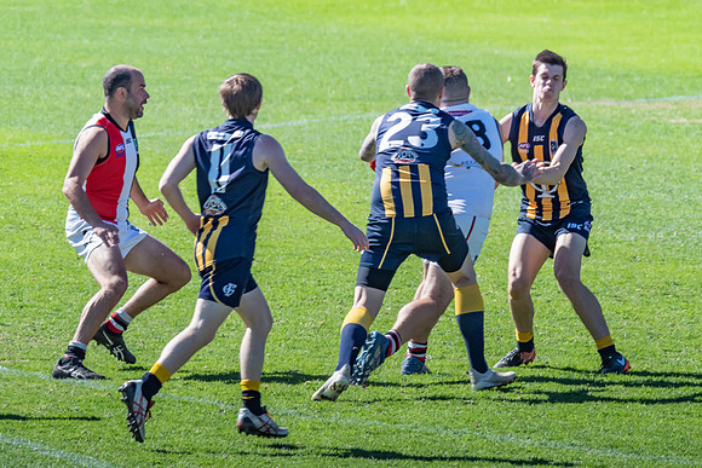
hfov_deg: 2.3
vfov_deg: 1.5
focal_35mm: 896
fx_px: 17469
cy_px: 189
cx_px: 419
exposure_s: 1/640
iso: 800
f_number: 14
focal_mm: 500
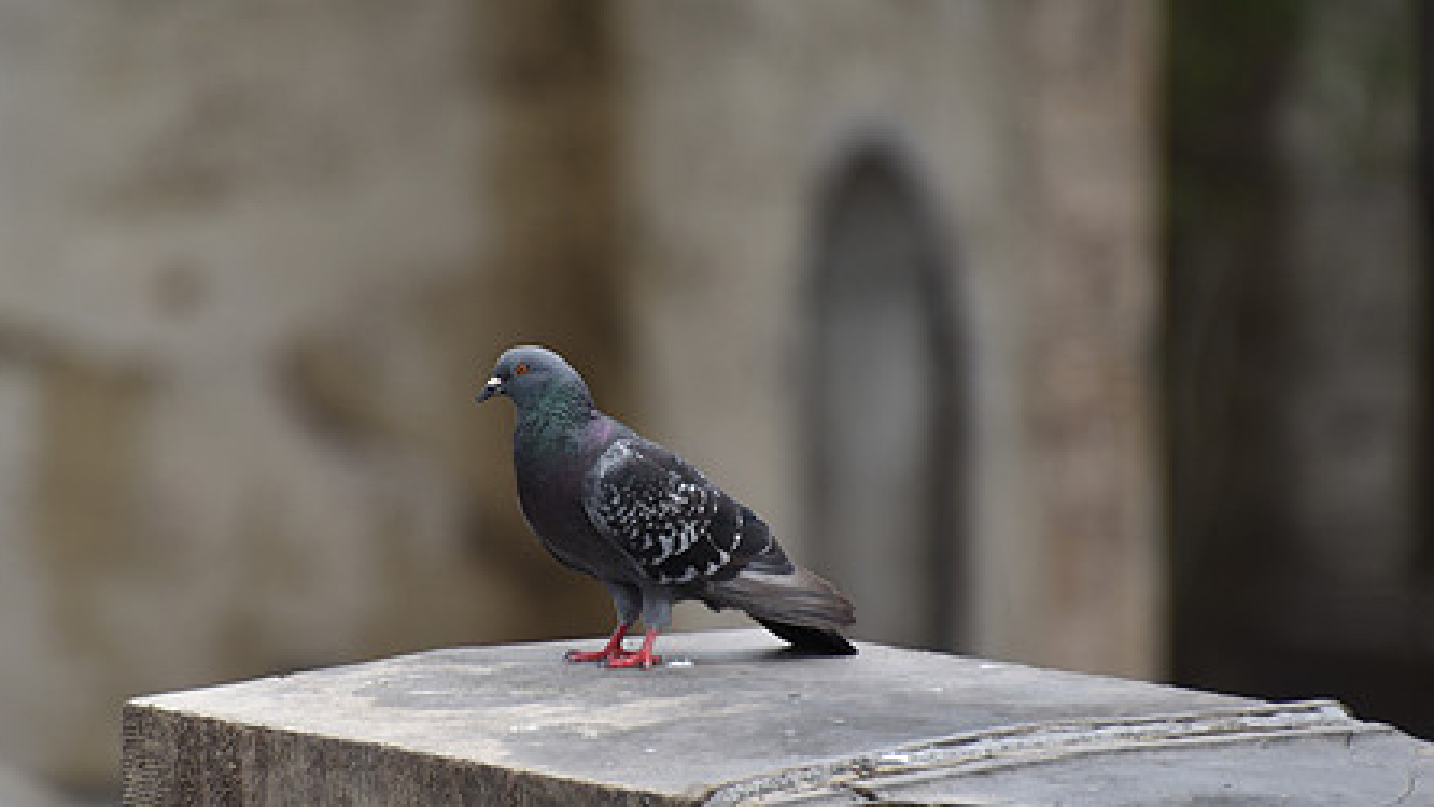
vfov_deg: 1.5
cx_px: 552
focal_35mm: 821
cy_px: 463
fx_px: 31225
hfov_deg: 2.6
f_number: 6.7
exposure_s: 1/500
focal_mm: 400
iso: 220
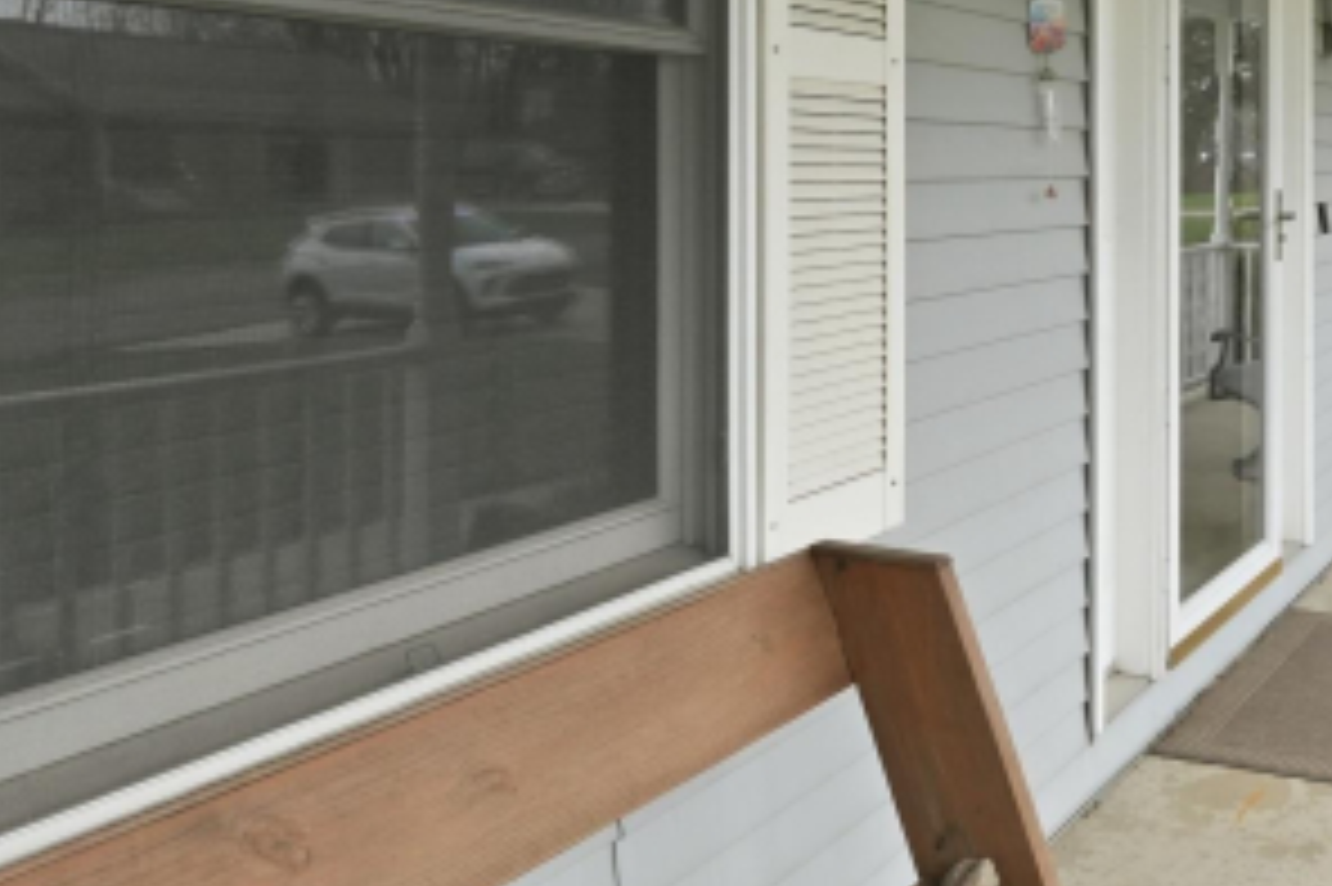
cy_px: 189
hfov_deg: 46.5
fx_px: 1405
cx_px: 1161
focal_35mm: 38
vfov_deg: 34.1
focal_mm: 10
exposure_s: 1/160
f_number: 8
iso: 400
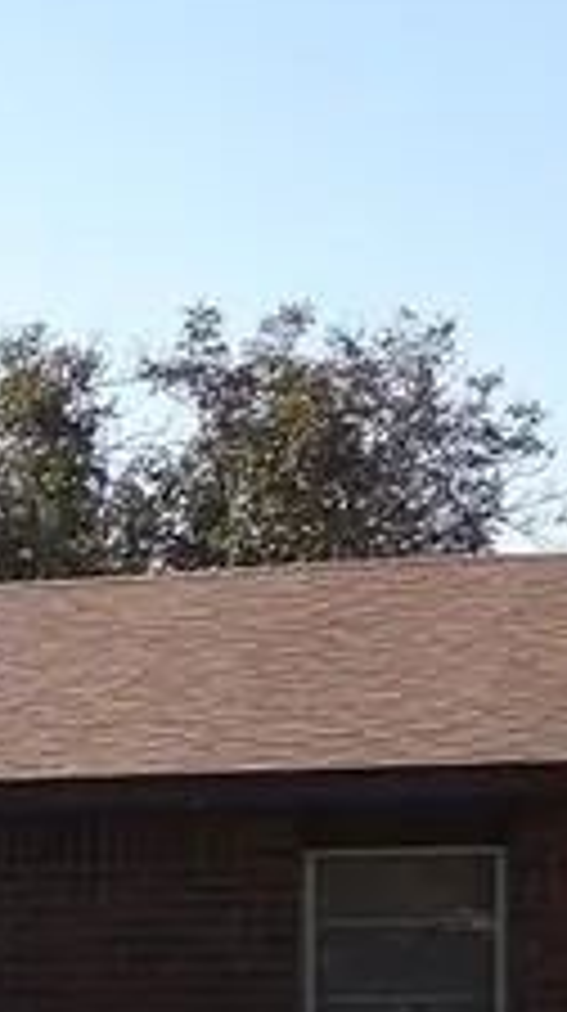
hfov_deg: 8.0
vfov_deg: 15.1
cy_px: 1120
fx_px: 3728
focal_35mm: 139
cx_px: -824
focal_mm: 5
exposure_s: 1/926
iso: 100
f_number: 3.4
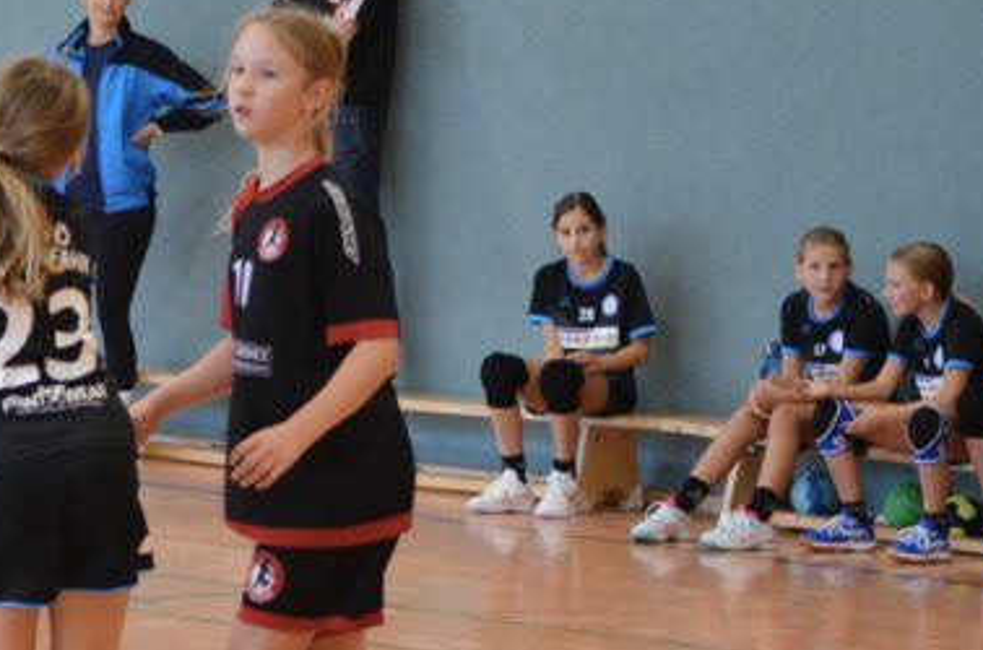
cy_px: 471
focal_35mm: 223
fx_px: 6083
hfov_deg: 9.2
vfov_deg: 6.1
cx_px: 23
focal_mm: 55
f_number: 4
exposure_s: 1/320
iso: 1600
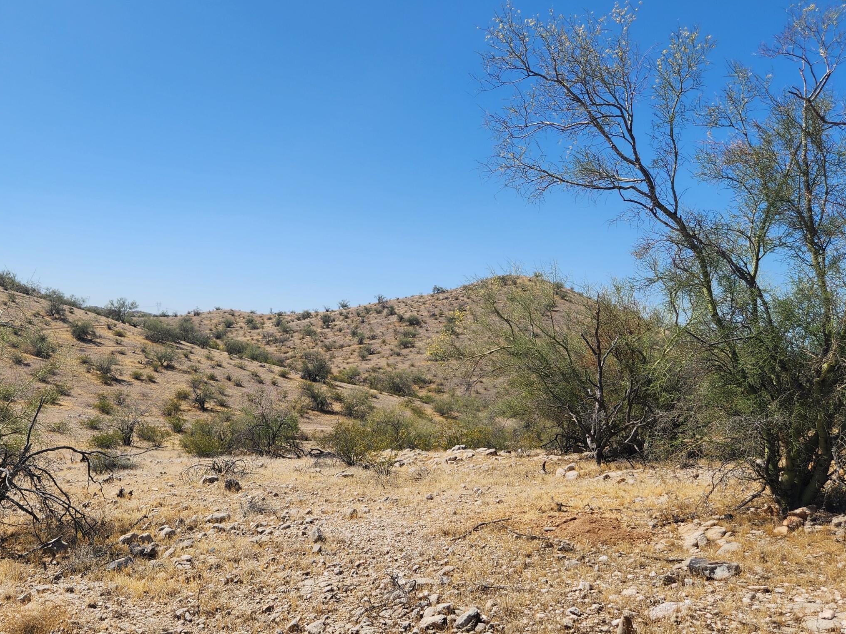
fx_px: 831
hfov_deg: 53.0
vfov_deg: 41.6
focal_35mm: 34
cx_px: 288
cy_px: 382
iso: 20
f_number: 1.8
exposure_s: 1/2088
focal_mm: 5.4
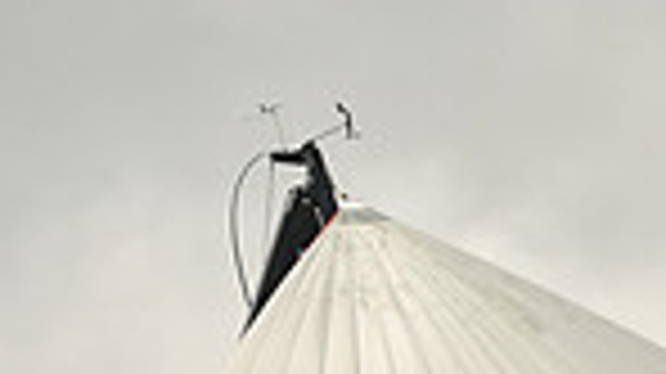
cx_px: 794
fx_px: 14541
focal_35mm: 824
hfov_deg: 2.6
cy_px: 1248
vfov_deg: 1.5
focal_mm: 200
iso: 320
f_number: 7.1
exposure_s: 1/1250
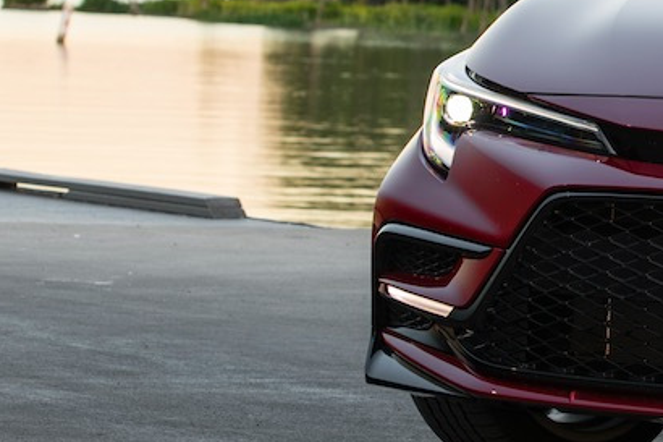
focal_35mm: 270
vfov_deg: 5.1
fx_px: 4970
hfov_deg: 7.5
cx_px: 951
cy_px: 65
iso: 200
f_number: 6.3
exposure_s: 1/15
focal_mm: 70
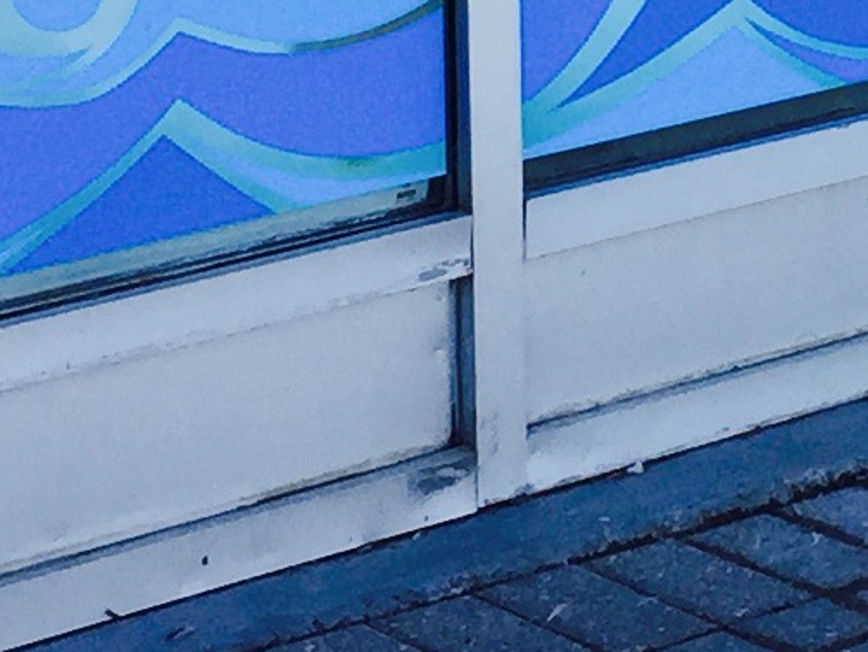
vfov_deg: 7.6
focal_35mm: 188
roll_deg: +0.5
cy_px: -643
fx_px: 4717
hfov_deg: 10.1
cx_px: 1412
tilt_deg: -4.9
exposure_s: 1/746
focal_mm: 4.15
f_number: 2.2
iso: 32
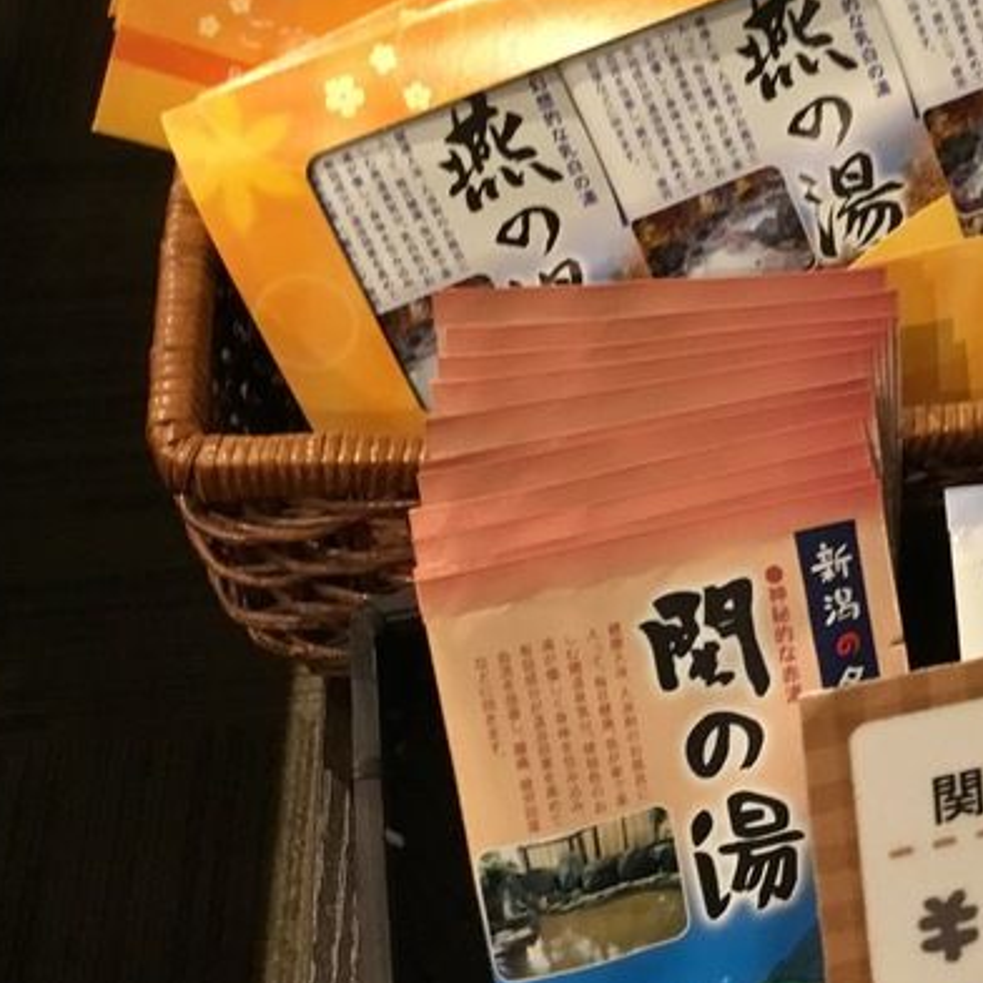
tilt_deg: -48.3
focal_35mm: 57
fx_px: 1831
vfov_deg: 29.9
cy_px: 342
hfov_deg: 29.0
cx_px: 866
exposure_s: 1/20
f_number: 2.4
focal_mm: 3.3
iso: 200
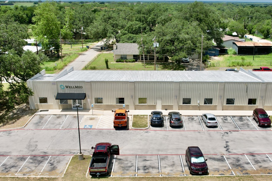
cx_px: 145
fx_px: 302
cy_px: 104
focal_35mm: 40
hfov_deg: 48.4
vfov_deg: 33.3
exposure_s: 1/3000
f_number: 2.8
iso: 110
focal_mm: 8.38
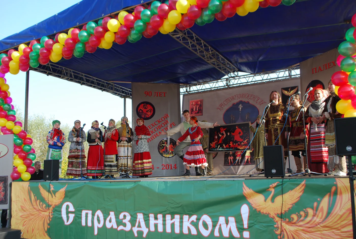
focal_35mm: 33
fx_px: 327
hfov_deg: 57.1
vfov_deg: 40.2
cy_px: 120
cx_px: 178
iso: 100
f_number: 5.6
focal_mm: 22
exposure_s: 1/125
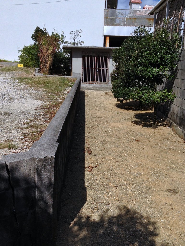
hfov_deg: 40.8
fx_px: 249
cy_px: 123
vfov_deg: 52.6
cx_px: 92
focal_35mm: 35
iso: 50
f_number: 2.4
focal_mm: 4.28
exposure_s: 1/4255
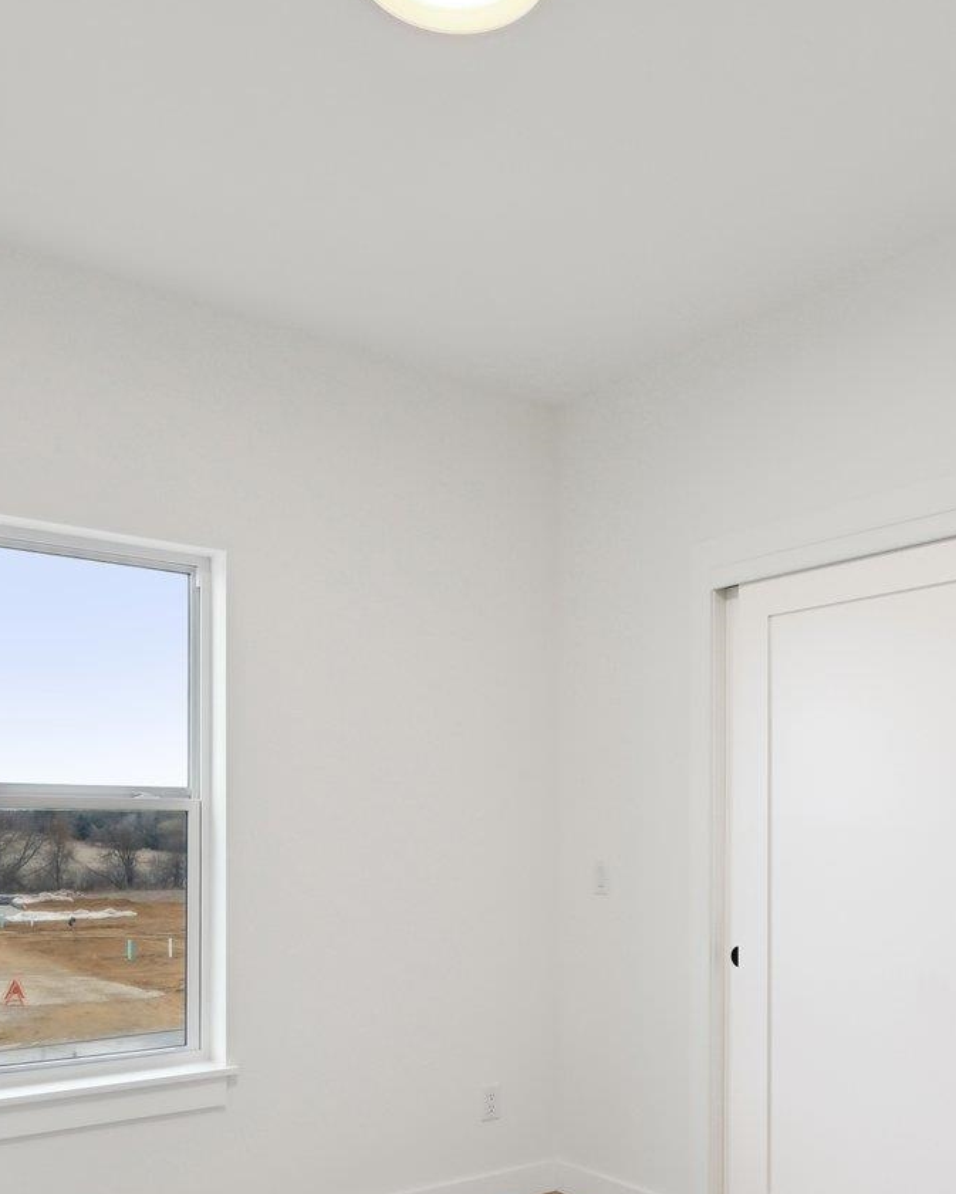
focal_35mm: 32
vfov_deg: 54.6
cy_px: 790
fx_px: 1132
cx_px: 575
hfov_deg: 45.5
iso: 400
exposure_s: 1/80
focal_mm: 14
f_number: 8
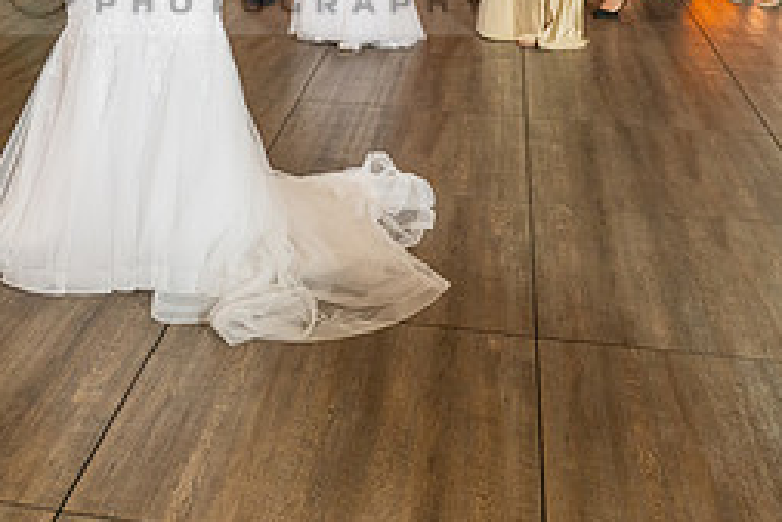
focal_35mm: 55
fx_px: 1195
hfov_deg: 35.8
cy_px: -39
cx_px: 250
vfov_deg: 23.3
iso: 800
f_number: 3.5
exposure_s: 1/160
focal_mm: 24
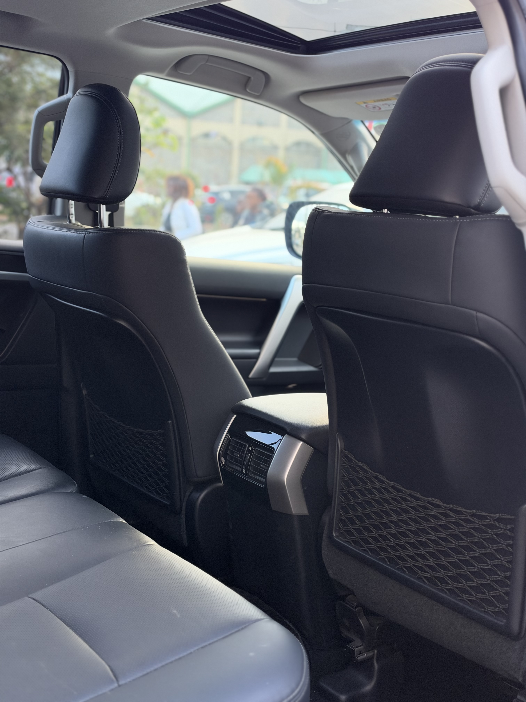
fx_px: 972
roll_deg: -2.8
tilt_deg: -9.6
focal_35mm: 48
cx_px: 263
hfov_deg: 30.3
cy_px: 351
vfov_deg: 39.7
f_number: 1.48
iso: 200
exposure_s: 1/45
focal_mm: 6.93
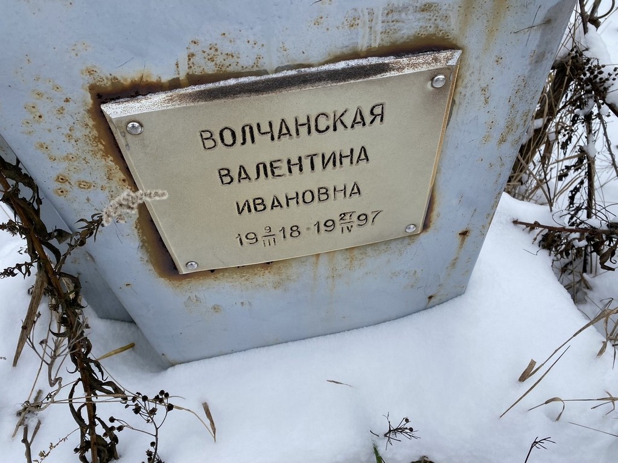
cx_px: 309
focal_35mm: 26
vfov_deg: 53.1
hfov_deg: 67.3
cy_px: 232
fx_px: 464
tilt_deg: -56.0
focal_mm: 4.25
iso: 32
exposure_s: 1/633
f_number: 1.8
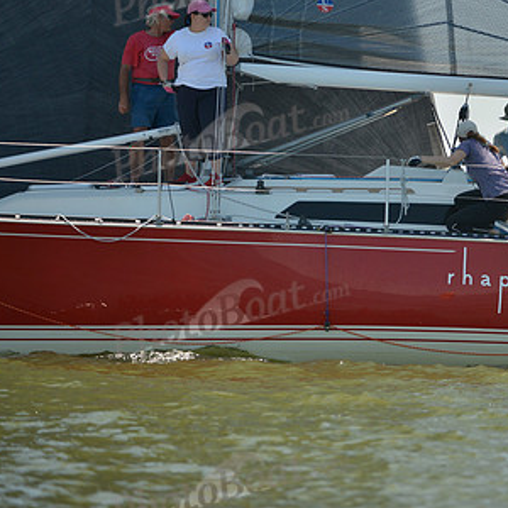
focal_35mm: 443
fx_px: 7355
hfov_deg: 4.0
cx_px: 439
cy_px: 202
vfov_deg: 4.0
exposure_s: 1/1600
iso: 200
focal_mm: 270
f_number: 4
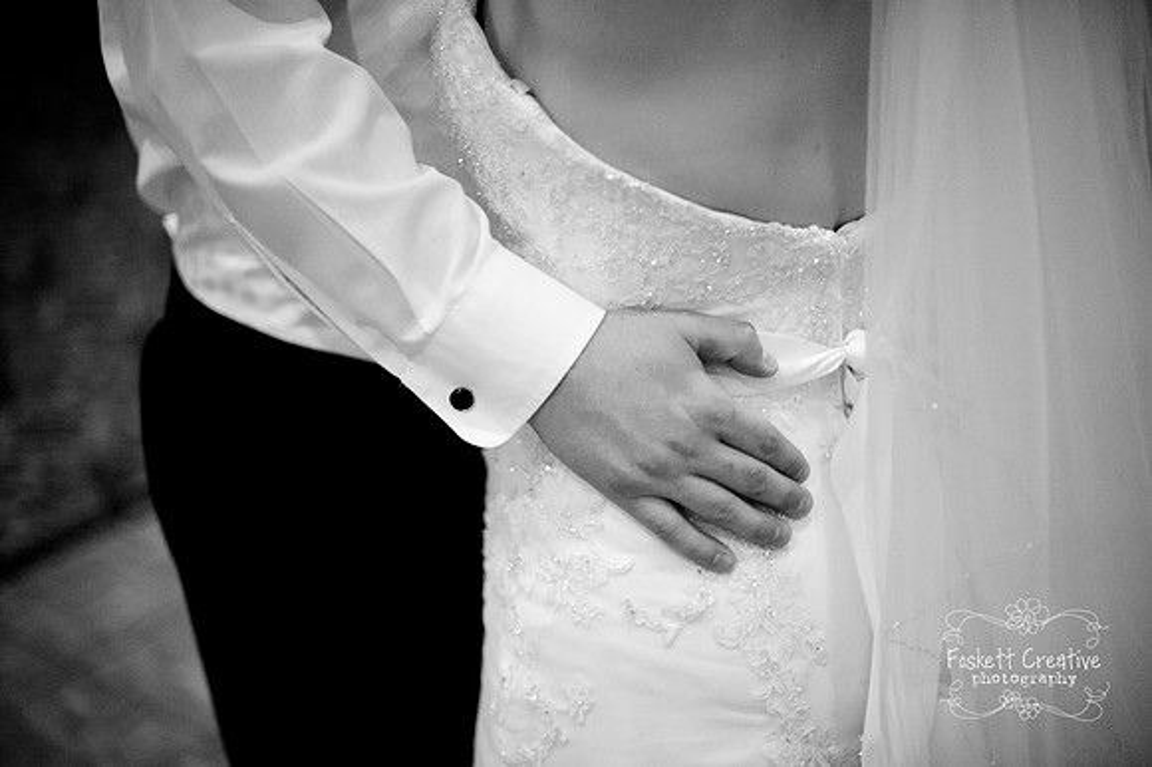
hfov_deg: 39.6
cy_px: 384
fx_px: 1599
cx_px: 576
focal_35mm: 50
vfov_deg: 27.0
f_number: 1.4
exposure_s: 1/100
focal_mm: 50
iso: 4000
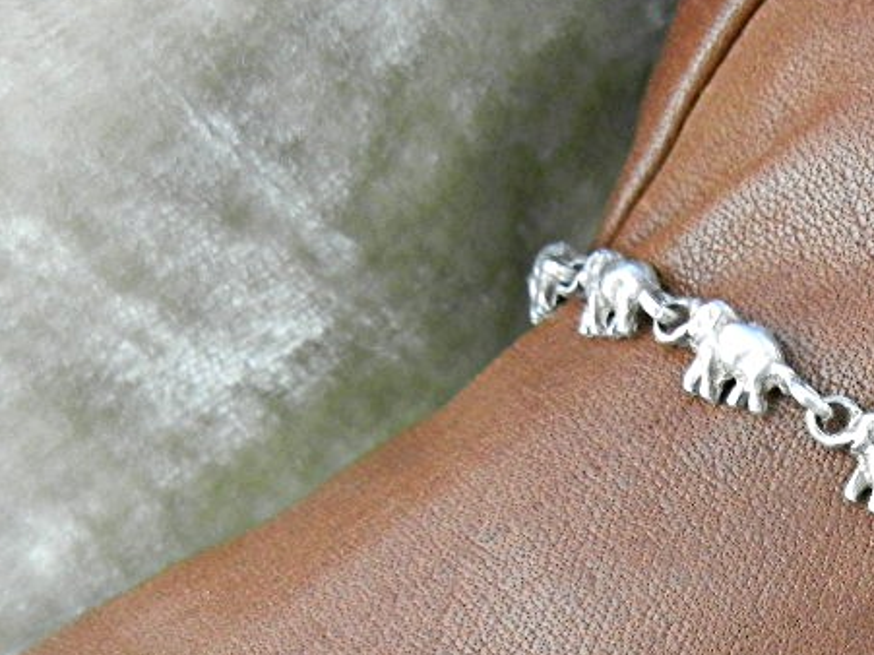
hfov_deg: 16.3
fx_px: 2979
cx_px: 897
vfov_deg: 12.5
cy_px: 576
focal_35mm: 118
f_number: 3.9
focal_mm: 9.3
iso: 200
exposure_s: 1/3.7
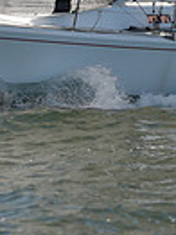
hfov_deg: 3.9
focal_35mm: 383
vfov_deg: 5.2
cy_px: 4
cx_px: 158
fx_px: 2601
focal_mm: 90
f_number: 3.5
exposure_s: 1/1250
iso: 250
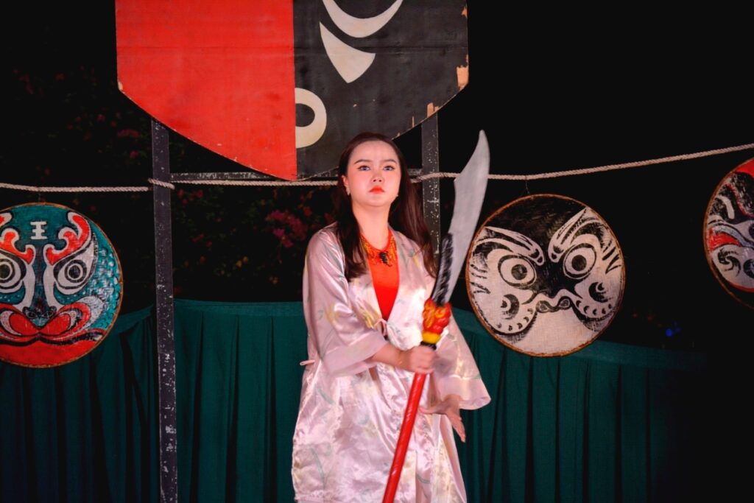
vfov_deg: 7.6
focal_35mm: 180
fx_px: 3770
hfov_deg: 11.4
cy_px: 252
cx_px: 377
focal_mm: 120
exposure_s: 1/160
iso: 400
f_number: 4.8
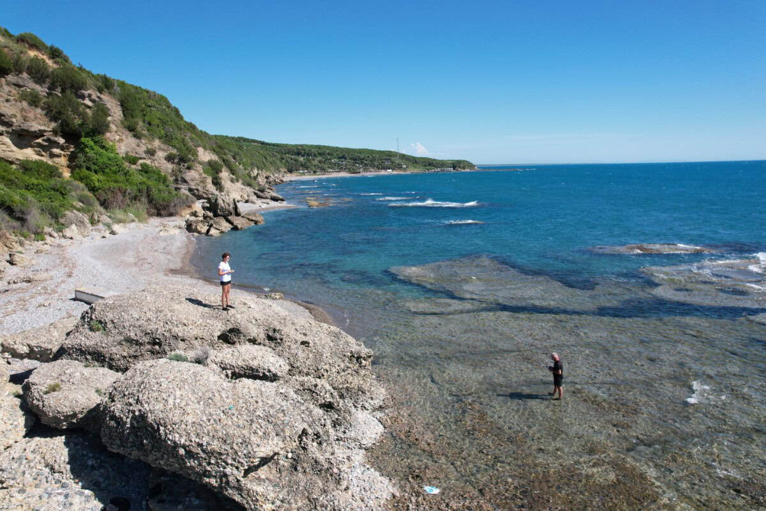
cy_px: 256
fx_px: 468
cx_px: 383
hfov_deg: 78.6
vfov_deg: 57.2
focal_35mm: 22
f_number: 2.8
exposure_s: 1/2000
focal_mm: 8.4
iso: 120
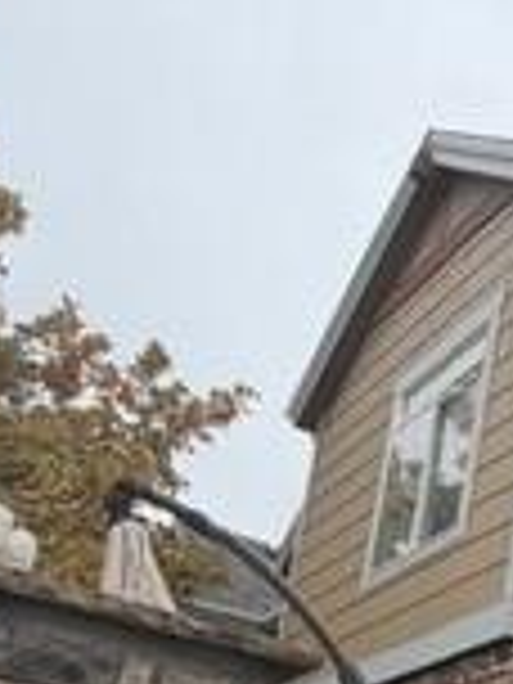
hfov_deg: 21.5
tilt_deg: +16.7
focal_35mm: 59
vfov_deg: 30.1
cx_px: 734
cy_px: 711
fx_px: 1166
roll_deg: -5.3
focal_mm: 2.22
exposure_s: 1/770
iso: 40
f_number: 2.2
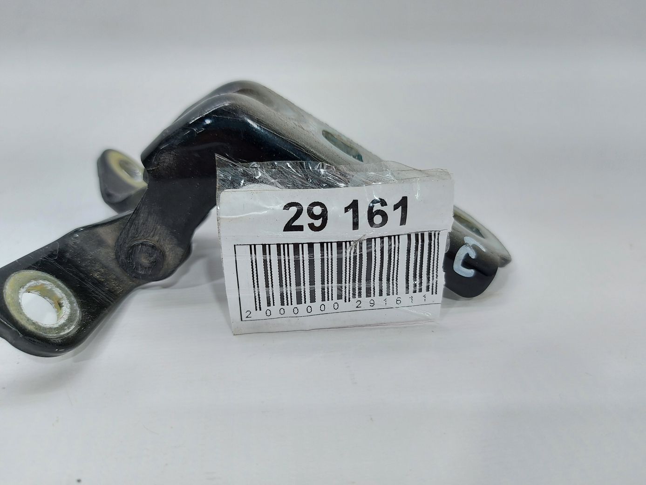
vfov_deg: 56.8
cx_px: 323
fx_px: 448
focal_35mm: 24
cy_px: 242
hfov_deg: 71.6
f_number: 1.8
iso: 50
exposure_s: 1/50
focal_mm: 5.23
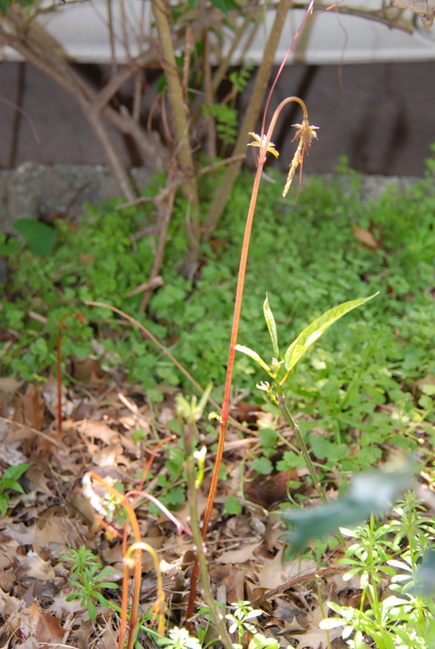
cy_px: 324
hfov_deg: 10.7
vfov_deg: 15.9
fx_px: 2330
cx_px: 218
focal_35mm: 129
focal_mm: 86
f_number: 7.1
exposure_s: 1/100
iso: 800
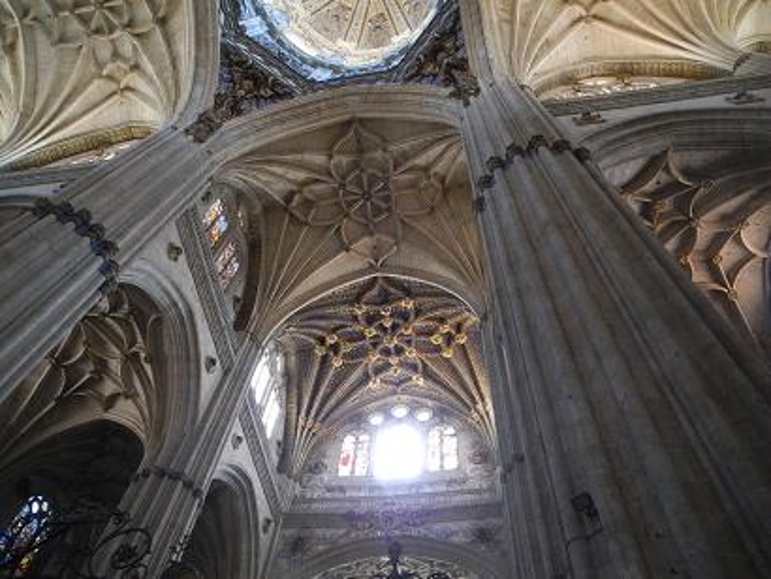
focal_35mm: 28
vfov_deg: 49.8
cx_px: 386
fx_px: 624
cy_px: 290
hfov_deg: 63.4
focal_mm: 6
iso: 500
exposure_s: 1/30
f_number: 2.8
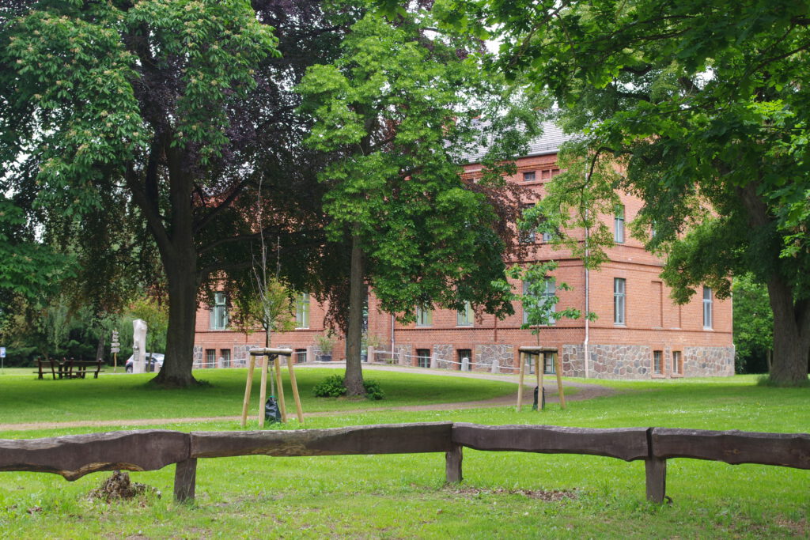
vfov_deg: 26.0
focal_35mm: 52
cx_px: 405
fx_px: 1170
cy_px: 270
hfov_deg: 38.2
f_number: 8
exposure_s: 1/60
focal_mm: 35
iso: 200
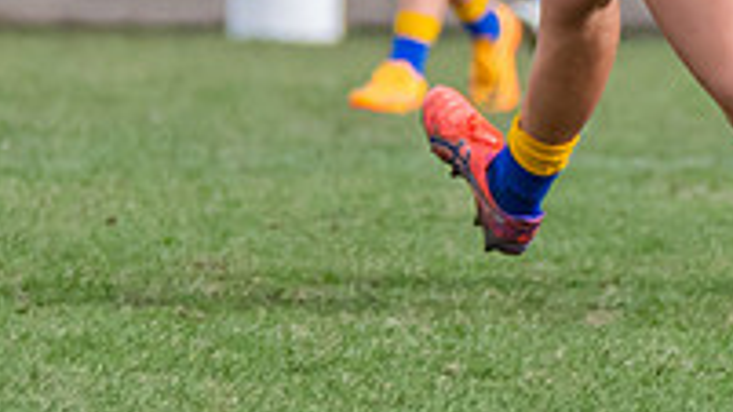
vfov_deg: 0.5
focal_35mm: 2262
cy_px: -119
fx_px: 43959
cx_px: 658
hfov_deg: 1.0
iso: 800
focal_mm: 360
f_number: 7.1
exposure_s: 1/1600
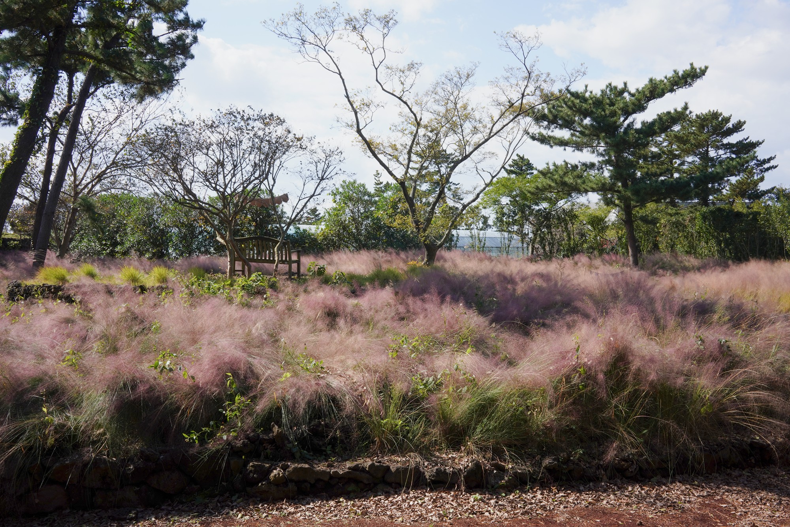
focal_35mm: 35
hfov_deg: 54.4
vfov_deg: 37.9
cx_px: 395
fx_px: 768
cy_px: 264
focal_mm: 35
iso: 400
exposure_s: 1/100
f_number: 20
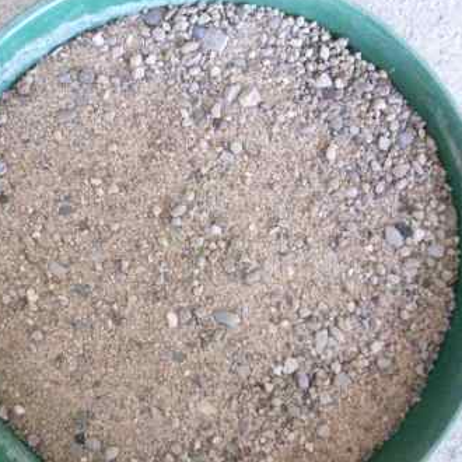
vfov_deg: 40.9
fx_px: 619
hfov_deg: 40.9
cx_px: 206
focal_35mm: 41
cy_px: 230
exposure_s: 1/13.2
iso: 800
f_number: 2.8
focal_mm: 5.7
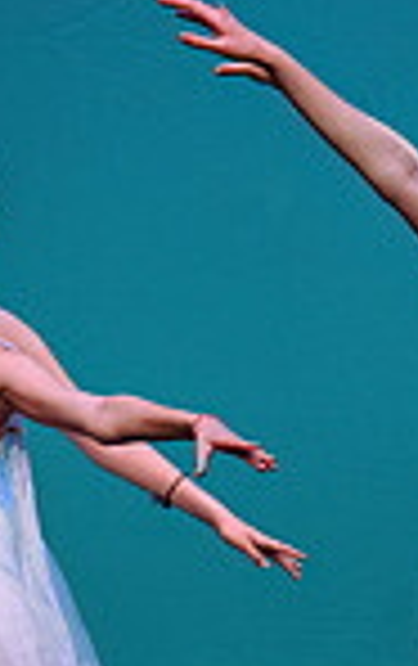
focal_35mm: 600
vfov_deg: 3.5
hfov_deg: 2.2
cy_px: 678
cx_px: -19
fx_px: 10894
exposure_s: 1/800
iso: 1600
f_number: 2.8
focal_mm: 135
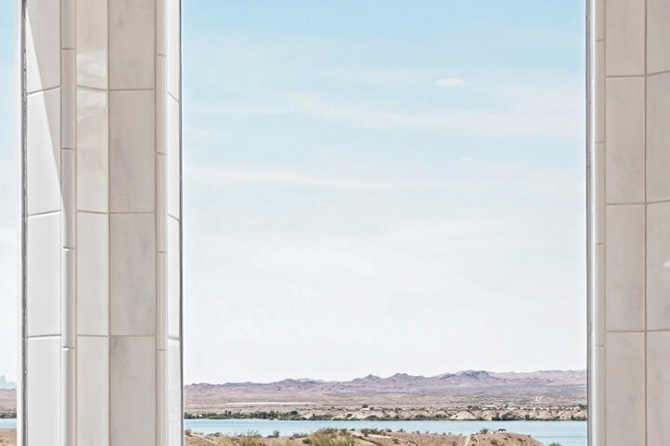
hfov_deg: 21.9
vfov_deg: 14.6
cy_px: 393
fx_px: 1731
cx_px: 299
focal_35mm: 93
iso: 250
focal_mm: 18
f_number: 9
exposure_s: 1/6
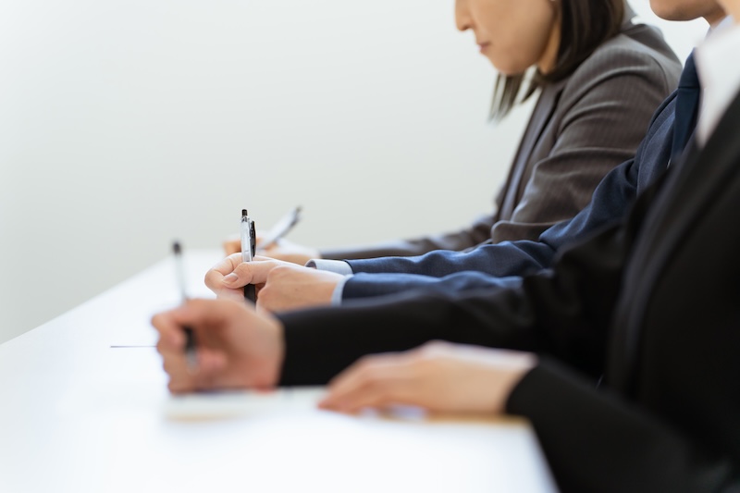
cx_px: 370
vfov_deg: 12.9
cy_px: 246
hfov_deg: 19.3
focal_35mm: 106
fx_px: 2178
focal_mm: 106
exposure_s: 1/500
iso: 400
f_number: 2.8
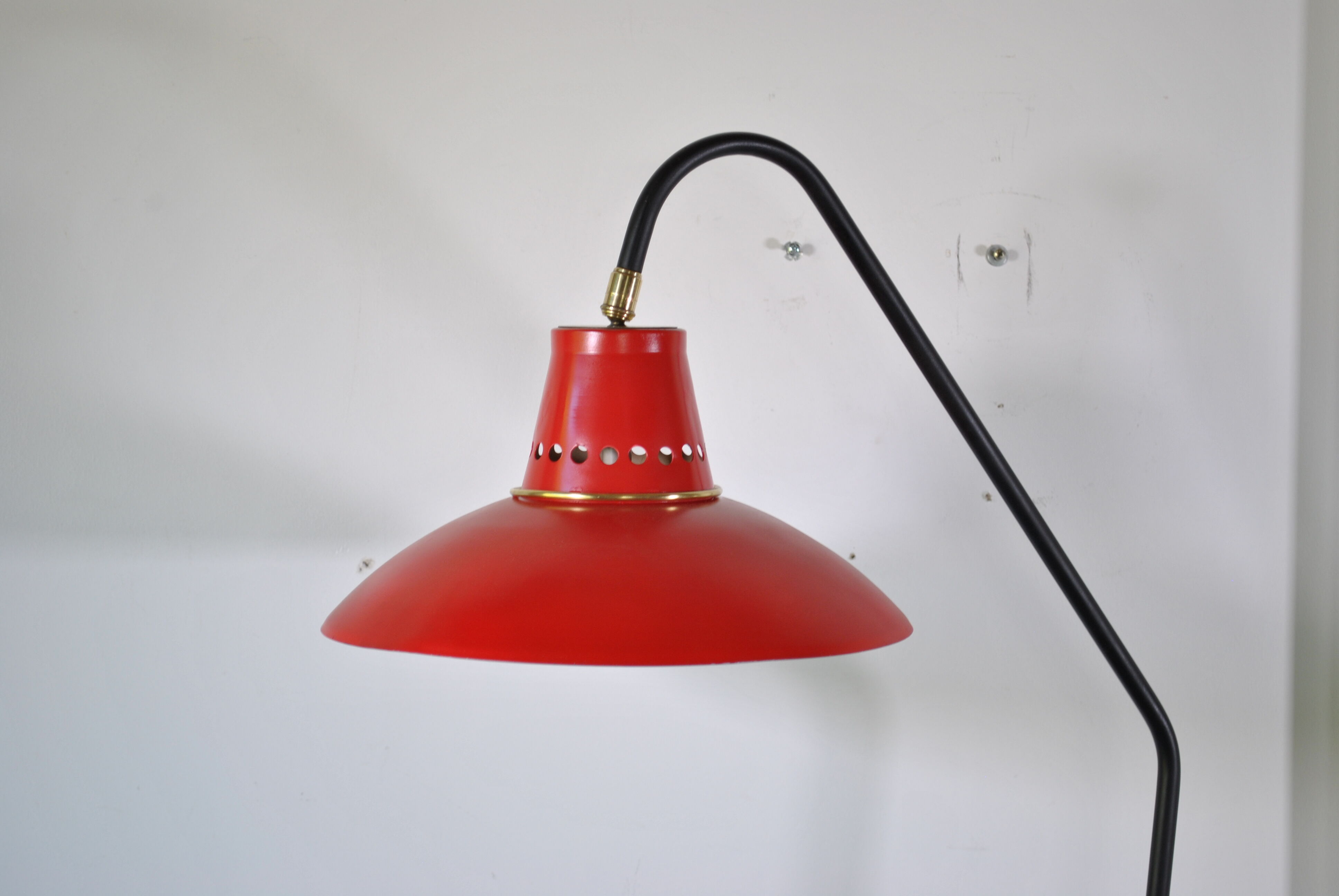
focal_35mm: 72
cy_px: 448
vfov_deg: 19.0
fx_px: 2681
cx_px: 670
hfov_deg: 28.0
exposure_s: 1/50
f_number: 5.3
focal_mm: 48
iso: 200
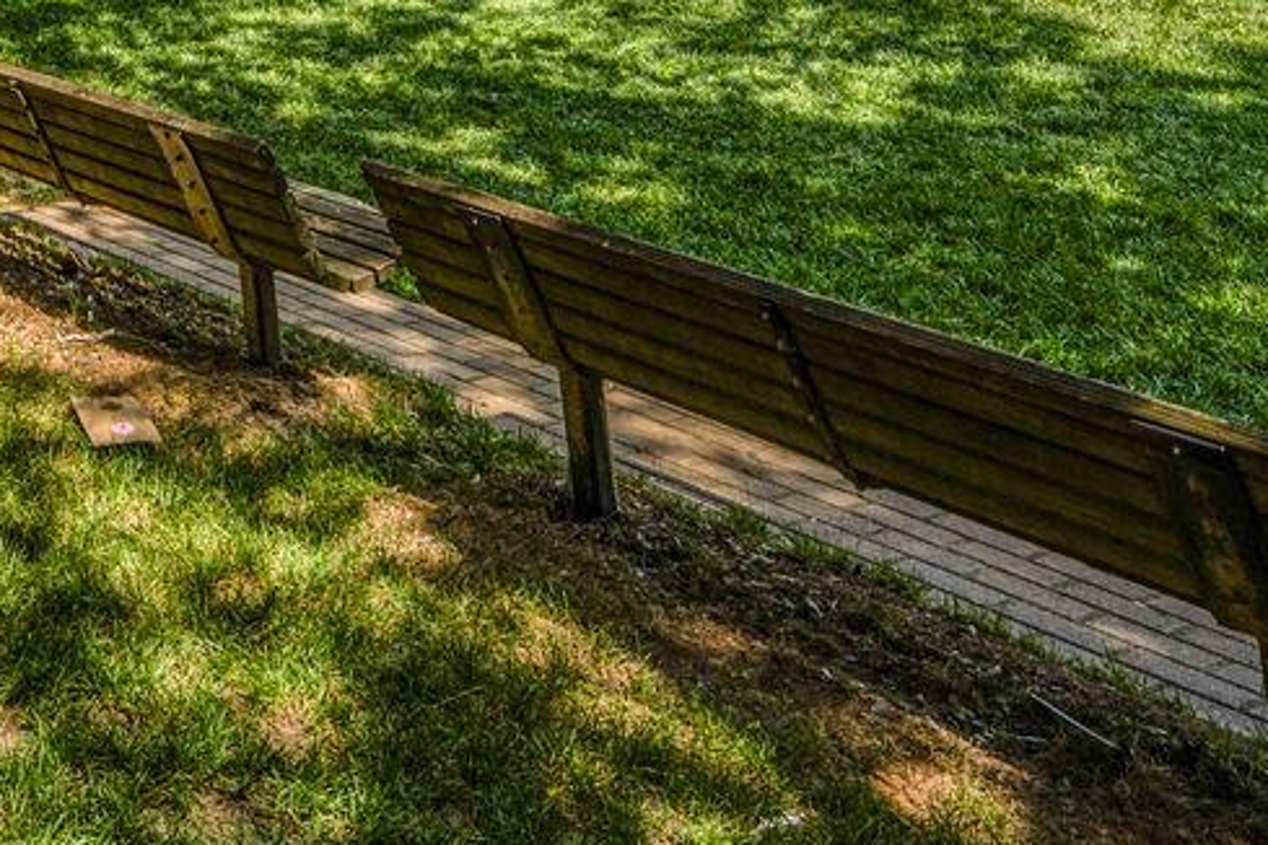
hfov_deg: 31.8
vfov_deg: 20.8
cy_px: -500
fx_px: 1867
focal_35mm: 53
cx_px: -220
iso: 200
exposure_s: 1/200
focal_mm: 15
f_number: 9
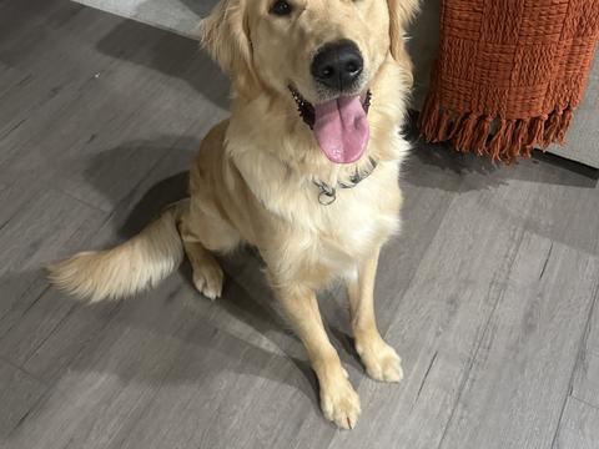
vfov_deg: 53.1
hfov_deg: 67.3
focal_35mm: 26
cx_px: 300
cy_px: 224
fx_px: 450
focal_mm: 5.7
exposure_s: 1/60
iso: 320
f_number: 1.5
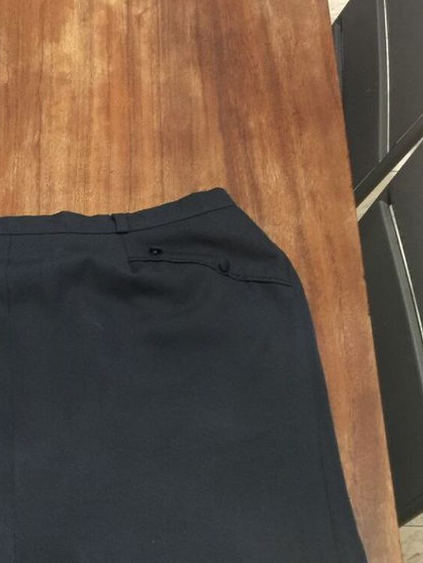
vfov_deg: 34.8
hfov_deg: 27.4
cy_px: 504
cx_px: 73
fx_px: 847
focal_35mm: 52
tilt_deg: -65.7
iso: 125
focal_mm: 4.15
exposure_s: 1/4
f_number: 2.2
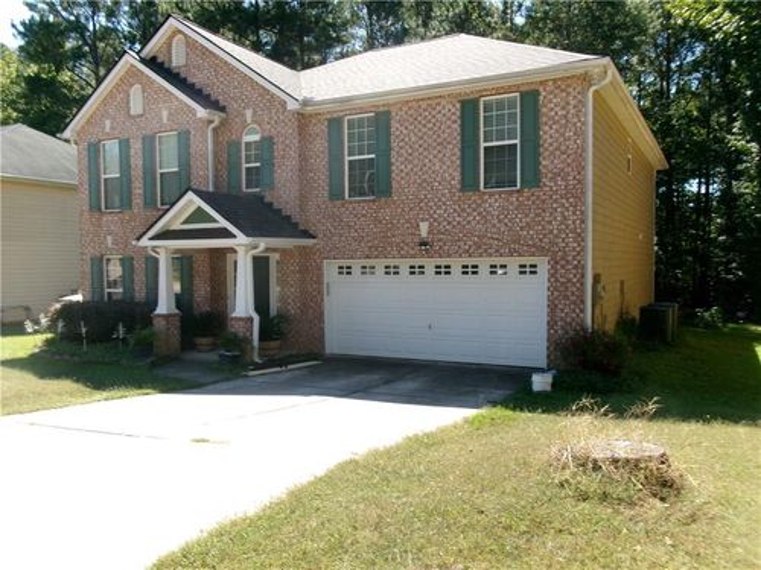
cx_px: 380
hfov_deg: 63.4
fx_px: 616
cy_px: 285
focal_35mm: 28
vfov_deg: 49.7
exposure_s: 1/40
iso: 100
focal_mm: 5.1
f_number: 10.8
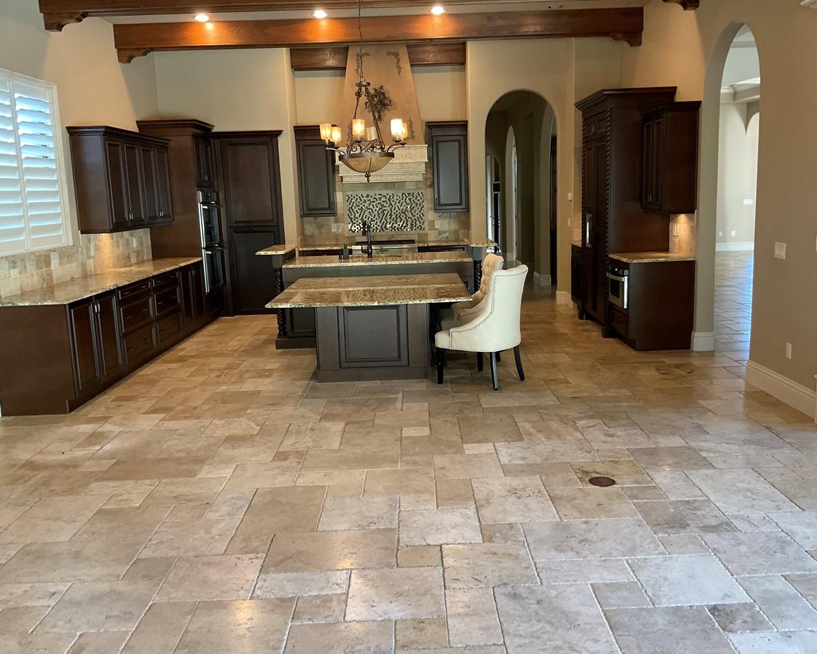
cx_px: 424
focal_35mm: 32
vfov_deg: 45.8
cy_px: 321
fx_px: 774
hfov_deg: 55.6
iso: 100
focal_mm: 3
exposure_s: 1/60
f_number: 1.8
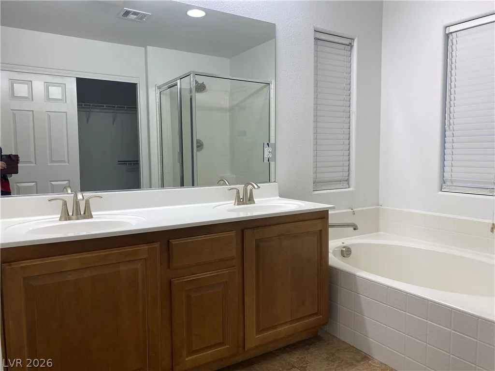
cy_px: 186
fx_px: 372
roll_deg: +0.2
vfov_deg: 53.1
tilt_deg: -3.9
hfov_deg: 67.3
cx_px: 248
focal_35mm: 26
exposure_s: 1/120
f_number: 1.8
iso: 50
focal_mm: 4.25
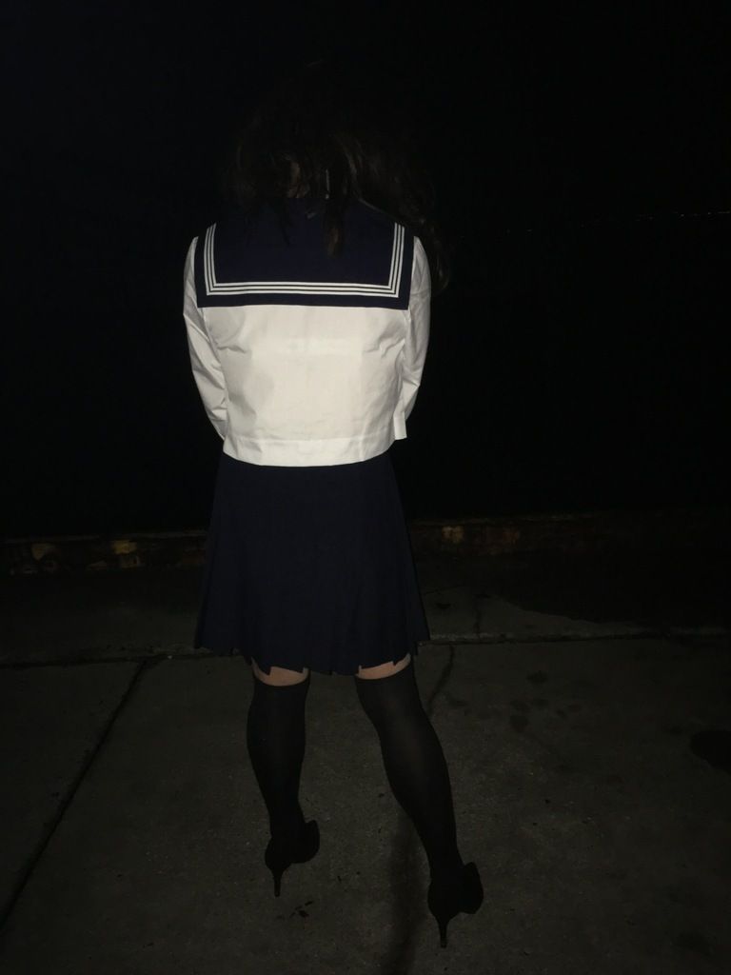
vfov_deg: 61.7
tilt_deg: -17.9
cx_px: 366
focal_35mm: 29
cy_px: 488
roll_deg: +3.0
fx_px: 817
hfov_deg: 48.2
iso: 200
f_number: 2.2
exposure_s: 1/16
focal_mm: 4.15
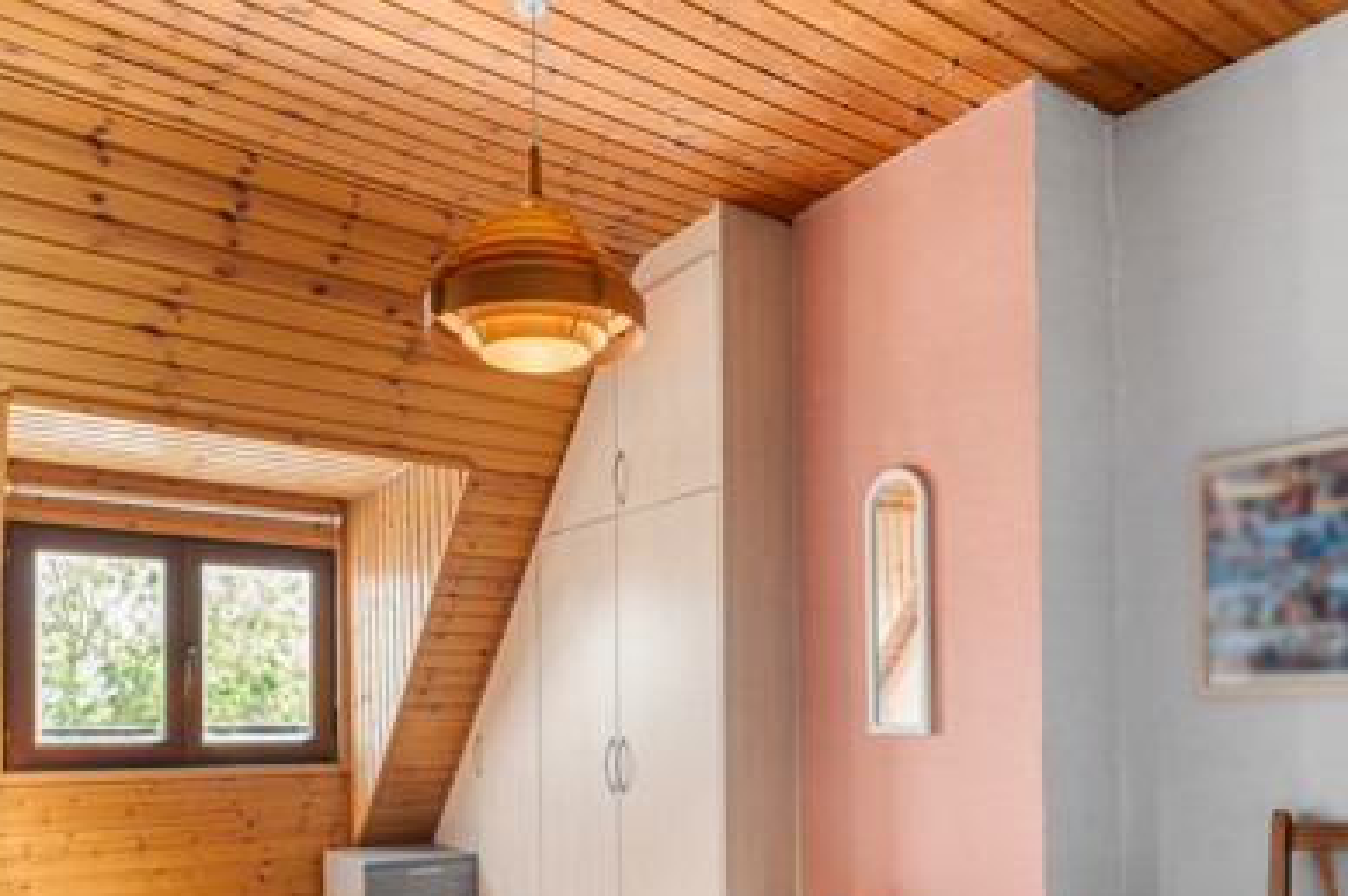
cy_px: 722
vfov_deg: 45.2
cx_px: 625
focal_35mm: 27
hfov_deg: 67.1
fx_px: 1014
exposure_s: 1/3
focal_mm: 14.6
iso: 250
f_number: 9
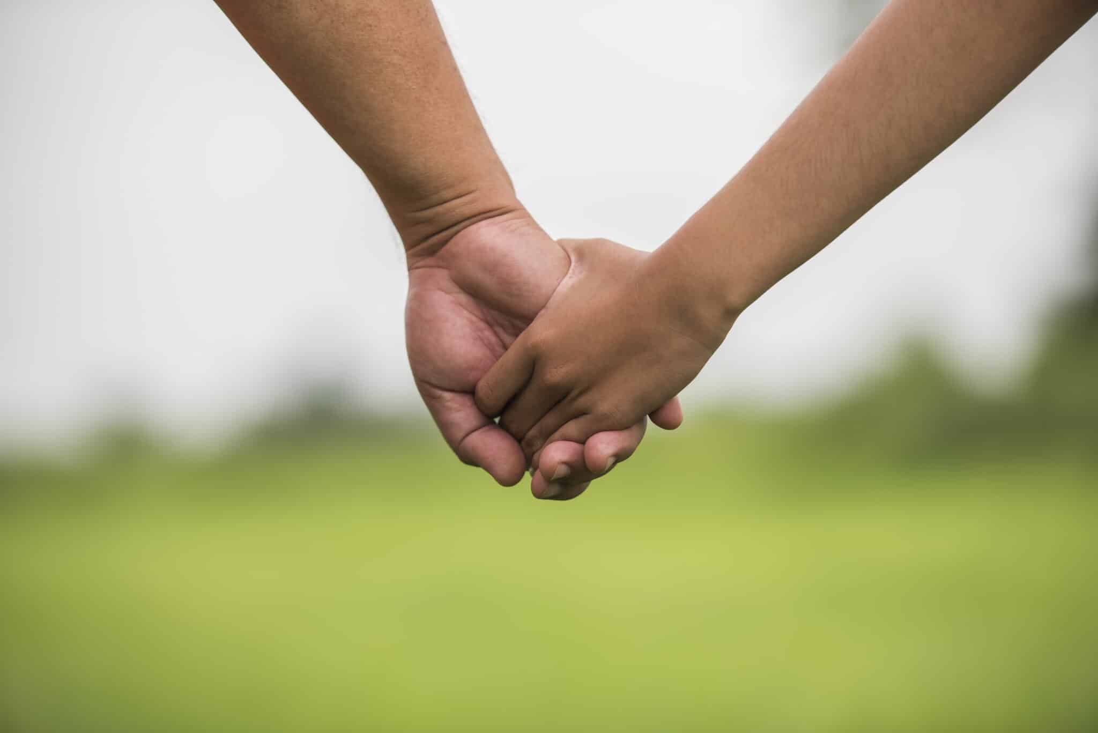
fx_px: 4424
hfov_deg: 14.1
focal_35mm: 145
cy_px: 366
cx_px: 549
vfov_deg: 9.5
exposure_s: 1/250
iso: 100
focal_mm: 145
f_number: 2.8
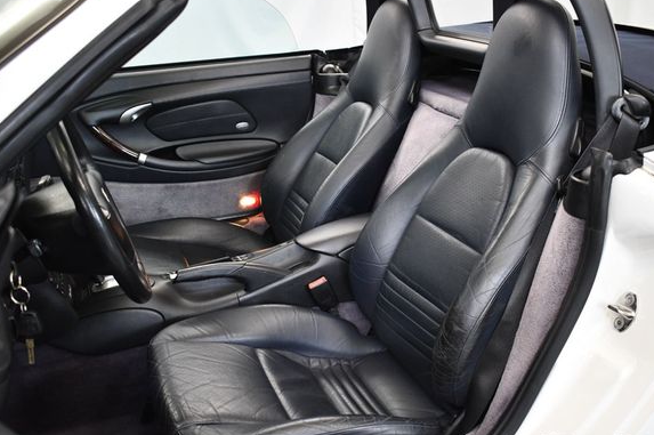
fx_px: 690
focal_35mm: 38
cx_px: 357
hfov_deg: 50.7
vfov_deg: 35.0
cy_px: 226
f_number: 3.8
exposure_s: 1/125
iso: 1800
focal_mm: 23
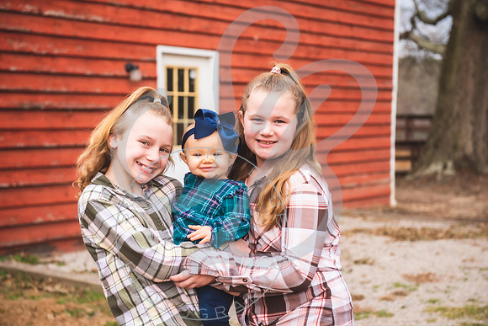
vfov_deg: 21.9
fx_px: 841
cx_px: 244
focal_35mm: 62
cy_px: 163
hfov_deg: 32.4
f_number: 4
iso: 200
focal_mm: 62
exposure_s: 1/160
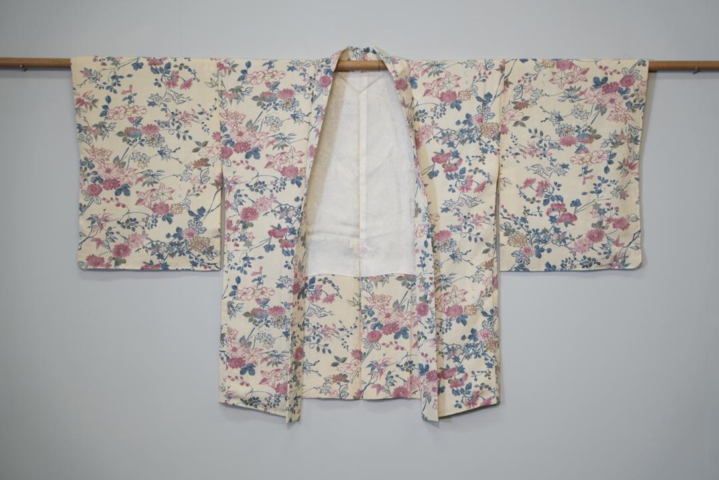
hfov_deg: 26.3
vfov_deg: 17.7
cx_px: 360
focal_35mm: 77
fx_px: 1538
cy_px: 240
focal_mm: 77
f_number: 4
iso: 500
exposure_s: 1/80
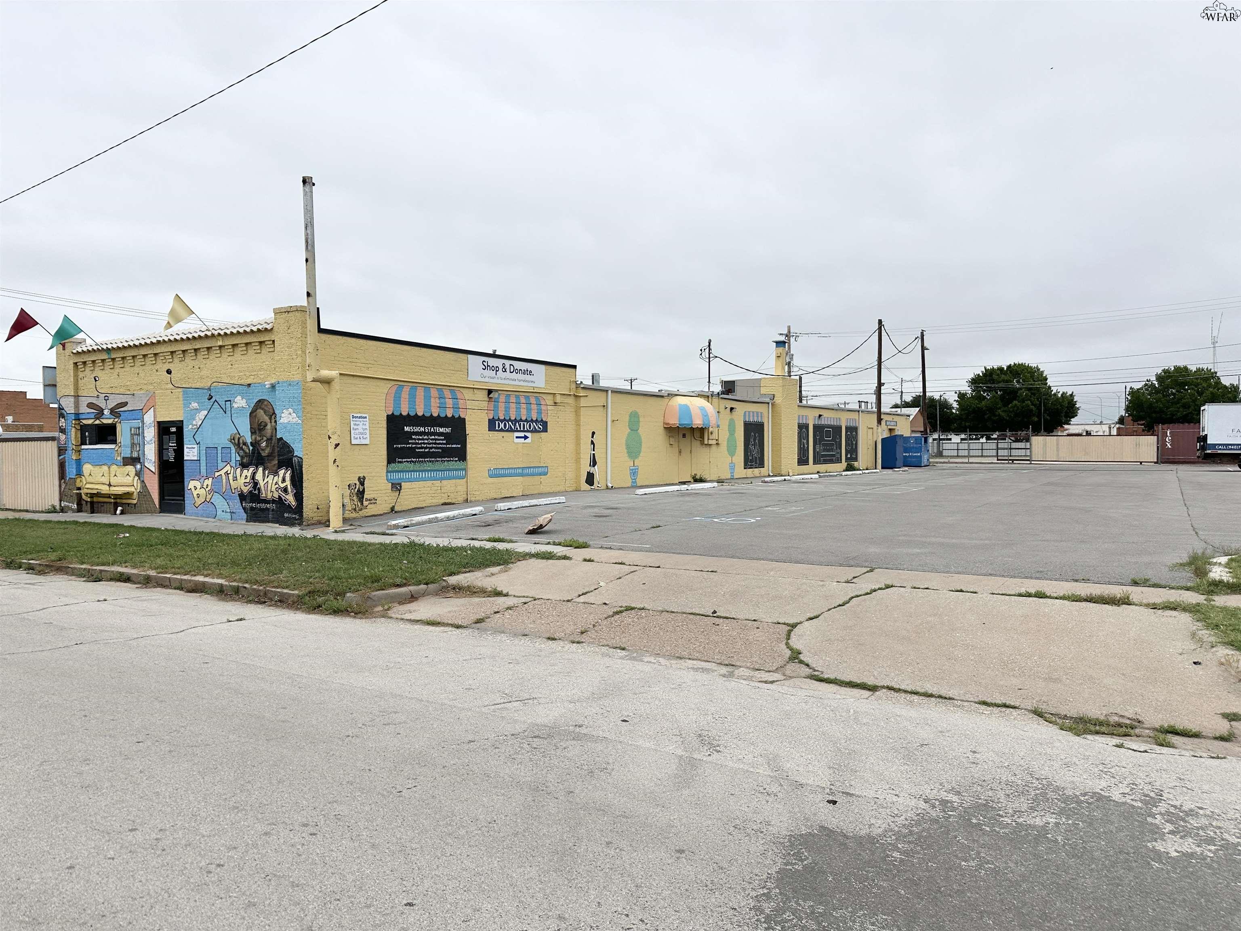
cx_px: 620
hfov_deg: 71.6
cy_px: 466
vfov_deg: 56.8
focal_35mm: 24
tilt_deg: +0.1
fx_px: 860
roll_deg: +0.4
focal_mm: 6.86
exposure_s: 1/8929
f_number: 1.78
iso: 80
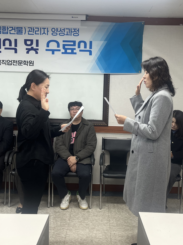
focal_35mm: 41
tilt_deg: -6.4
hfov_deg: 35.1
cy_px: 121
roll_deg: -2.2
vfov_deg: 45.8
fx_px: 289
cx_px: 101
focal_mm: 5.1
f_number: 1.6
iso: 125
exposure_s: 1/120
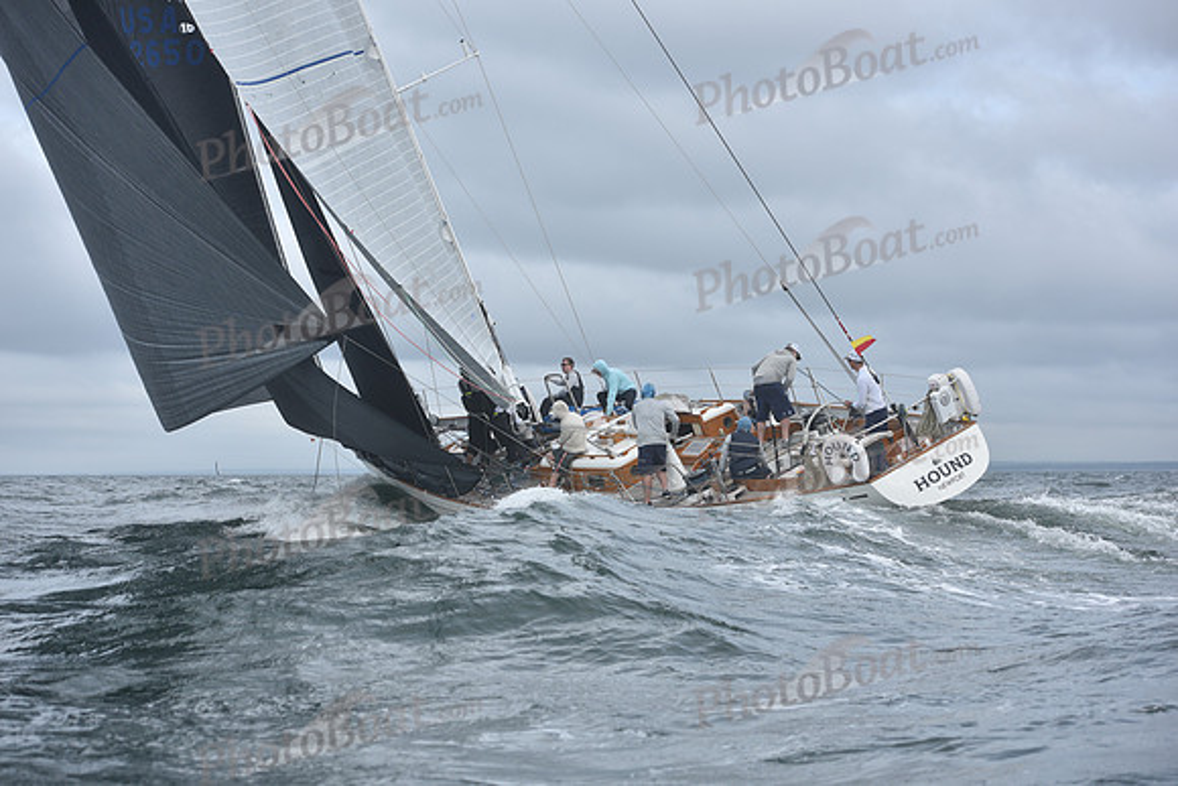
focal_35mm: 70
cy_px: 393
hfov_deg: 28.8
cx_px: 589
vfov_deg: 19.5
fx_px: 2291
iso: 200
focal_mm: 70
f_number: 5
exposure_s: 1/1250
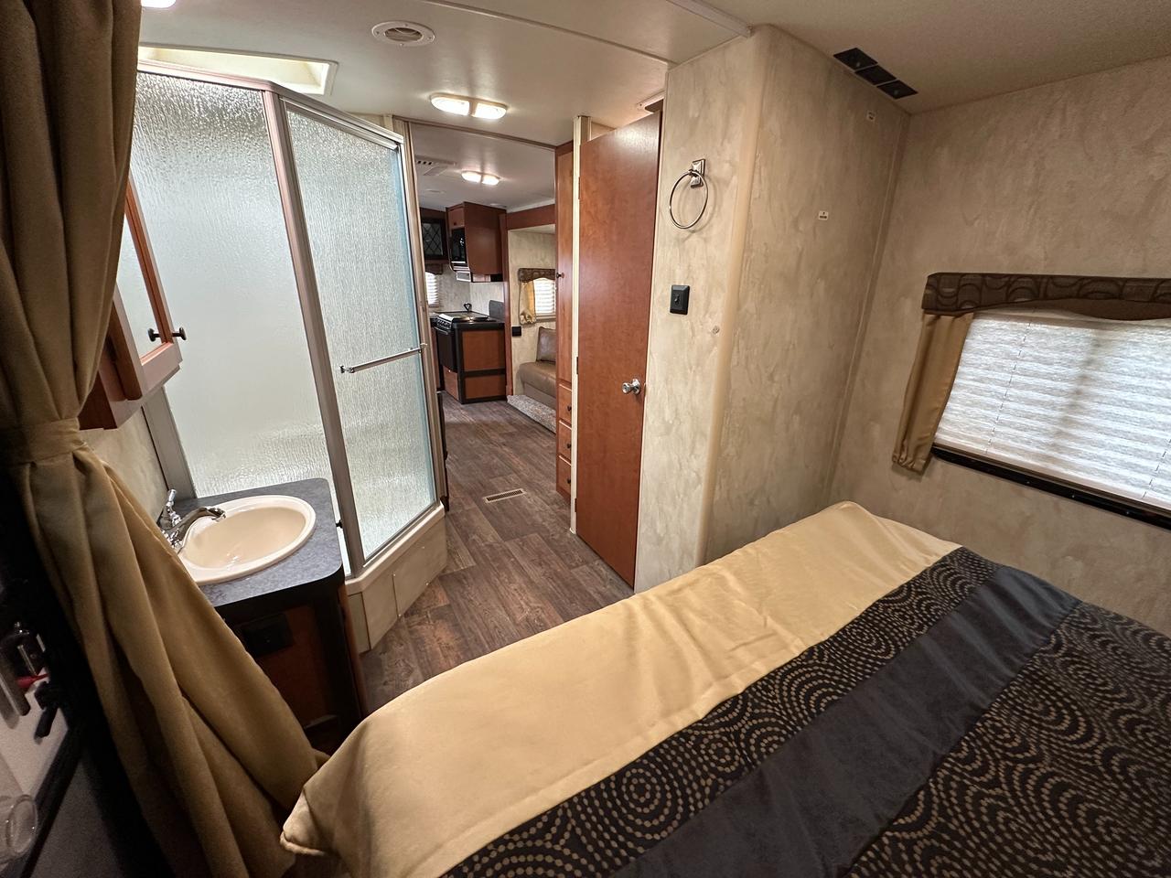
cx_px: 586
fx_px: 474
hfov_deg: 102.1
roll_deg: -0.7
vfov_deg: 85.7
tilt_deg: -20.0
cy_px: 439
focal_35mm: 14
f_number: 2.2
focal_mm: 2.22
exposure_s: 1/60
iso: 400
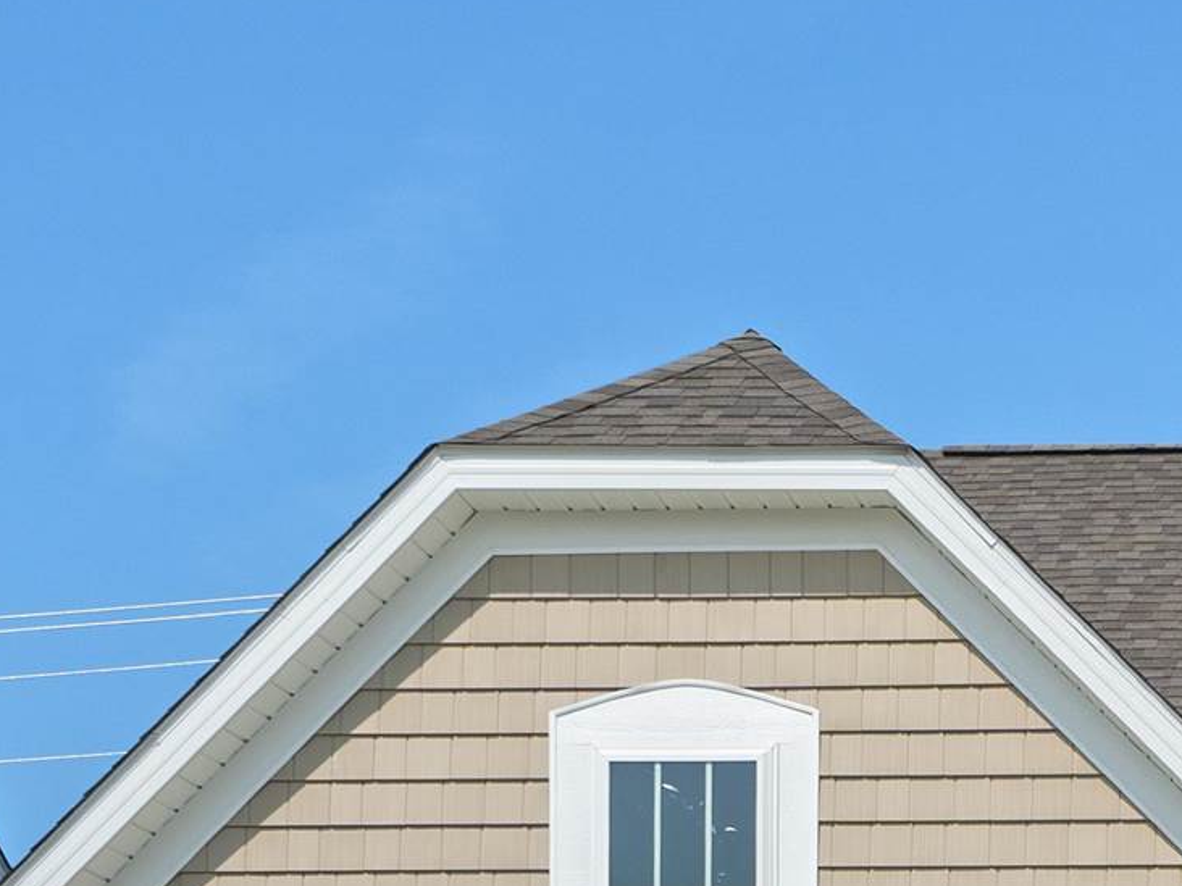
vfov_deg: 11.8
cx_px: 1532
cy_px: 1218
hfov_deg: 15.5
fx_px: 4132
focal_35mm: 121
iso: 160
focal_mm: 30
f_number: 8
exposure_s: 1/250
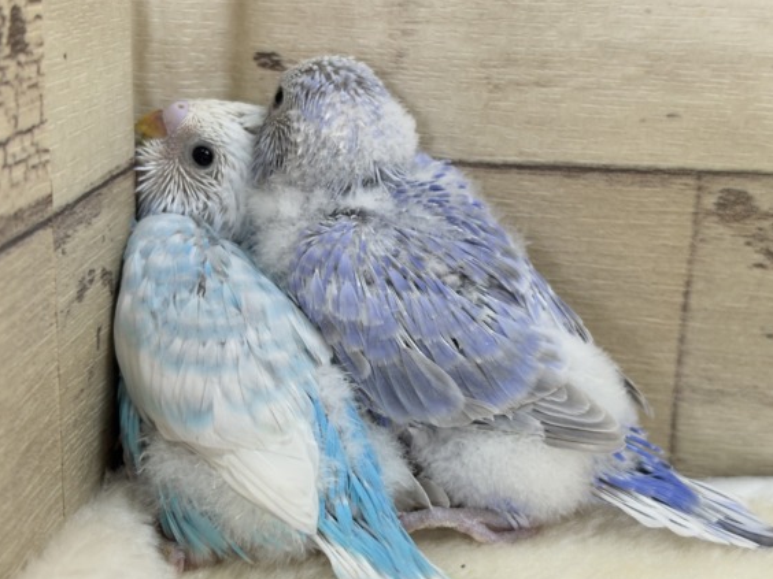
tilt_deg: -17.8
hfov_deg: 32.7
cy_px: 279
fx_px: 1318
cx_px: 385
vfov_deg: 24.8
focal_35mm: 59
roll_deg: -1.7
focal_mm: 5.96
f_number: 1.6
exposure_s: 1/50
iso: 64
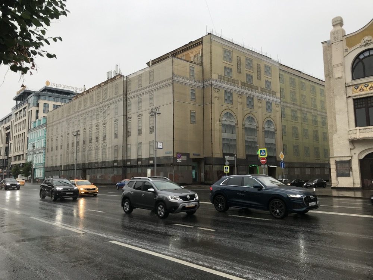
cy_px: 140
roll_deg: +0.0
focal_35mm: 28
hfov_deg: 63.4
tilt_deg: +8.1
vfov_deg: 49.7
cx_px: 186
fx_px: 302
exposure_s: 1/166
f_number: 1.8
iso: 20
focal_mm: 3.99
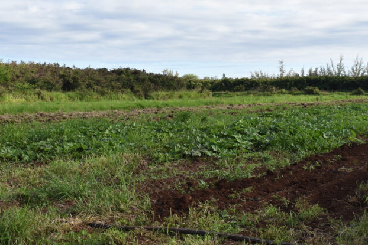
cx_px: 196
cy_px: 115
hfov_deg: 35.1
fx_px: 581
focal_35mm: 57
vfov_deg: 23.9
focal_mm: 23
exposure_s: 1/400
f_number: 7.1
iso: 160
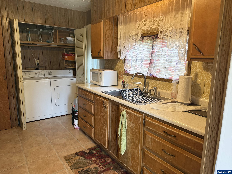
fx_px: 161
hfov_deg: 71.6
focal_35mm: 24
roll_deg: -2.9
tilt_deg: -10.9
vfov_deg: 56.8
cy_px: 87
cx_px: 116
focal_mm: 6.76
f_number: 1.78
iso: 200
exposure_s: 1/60
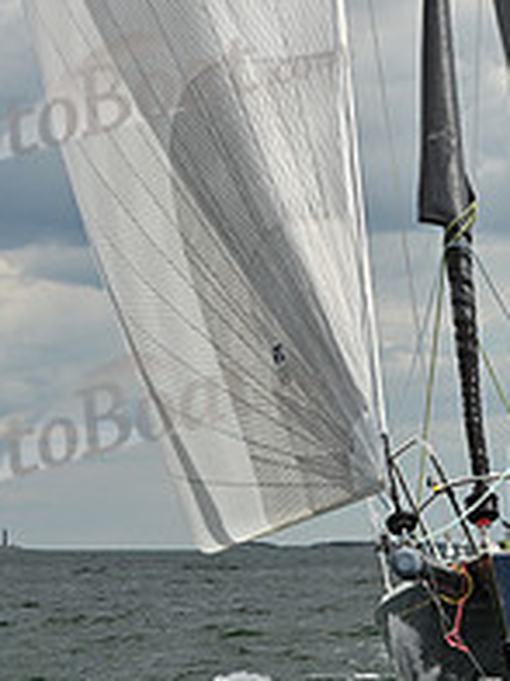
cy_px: 558
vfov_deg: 8.9
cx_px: 531
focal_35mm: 222
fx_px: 4361
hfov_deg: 6.7
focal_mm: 78
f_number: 6.3
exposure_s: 1/800
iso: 250
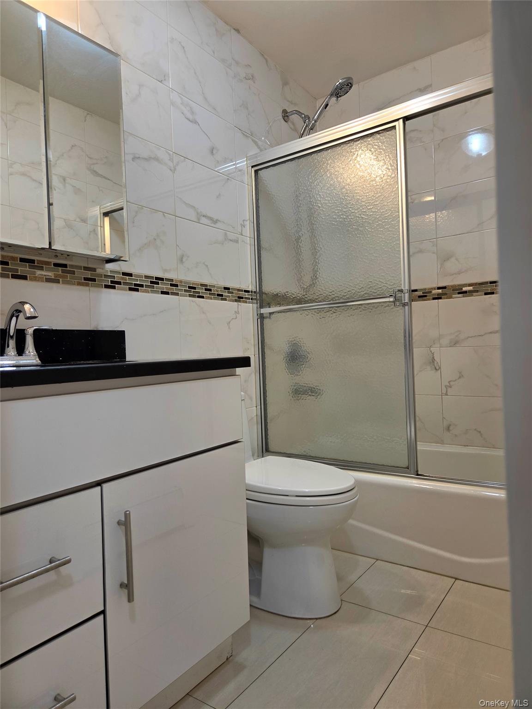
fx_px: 471
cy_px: 354
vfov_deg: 73.9
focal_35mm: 23
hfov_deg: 58.9
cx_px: 266
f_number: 1.8
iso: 125
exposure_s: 1/120
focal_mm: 5.4
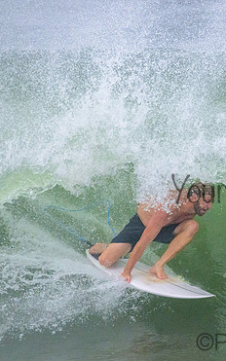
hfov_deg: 1.0
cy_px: 180
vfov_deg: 1.6
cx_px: 272
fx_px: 12570
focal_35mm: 1276
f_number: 11
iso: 8000
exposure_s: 1/3200
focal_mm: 800
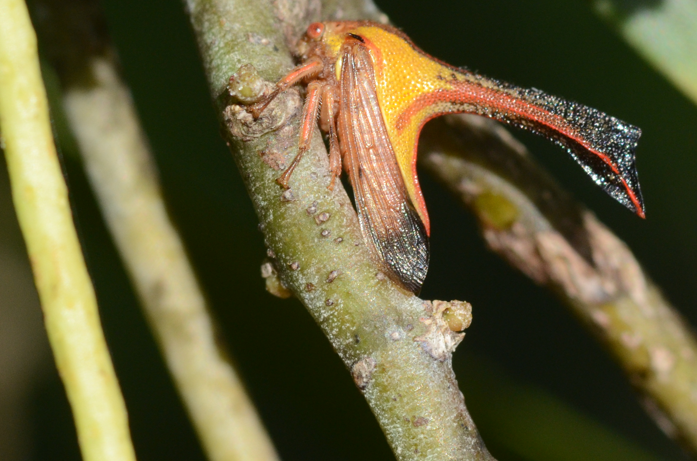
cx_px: 439
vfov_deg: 4.1
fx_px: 6377
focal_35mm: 330
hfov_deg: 6.3
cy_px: 126
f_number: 11
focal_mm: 105
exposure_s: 1/800
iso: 800
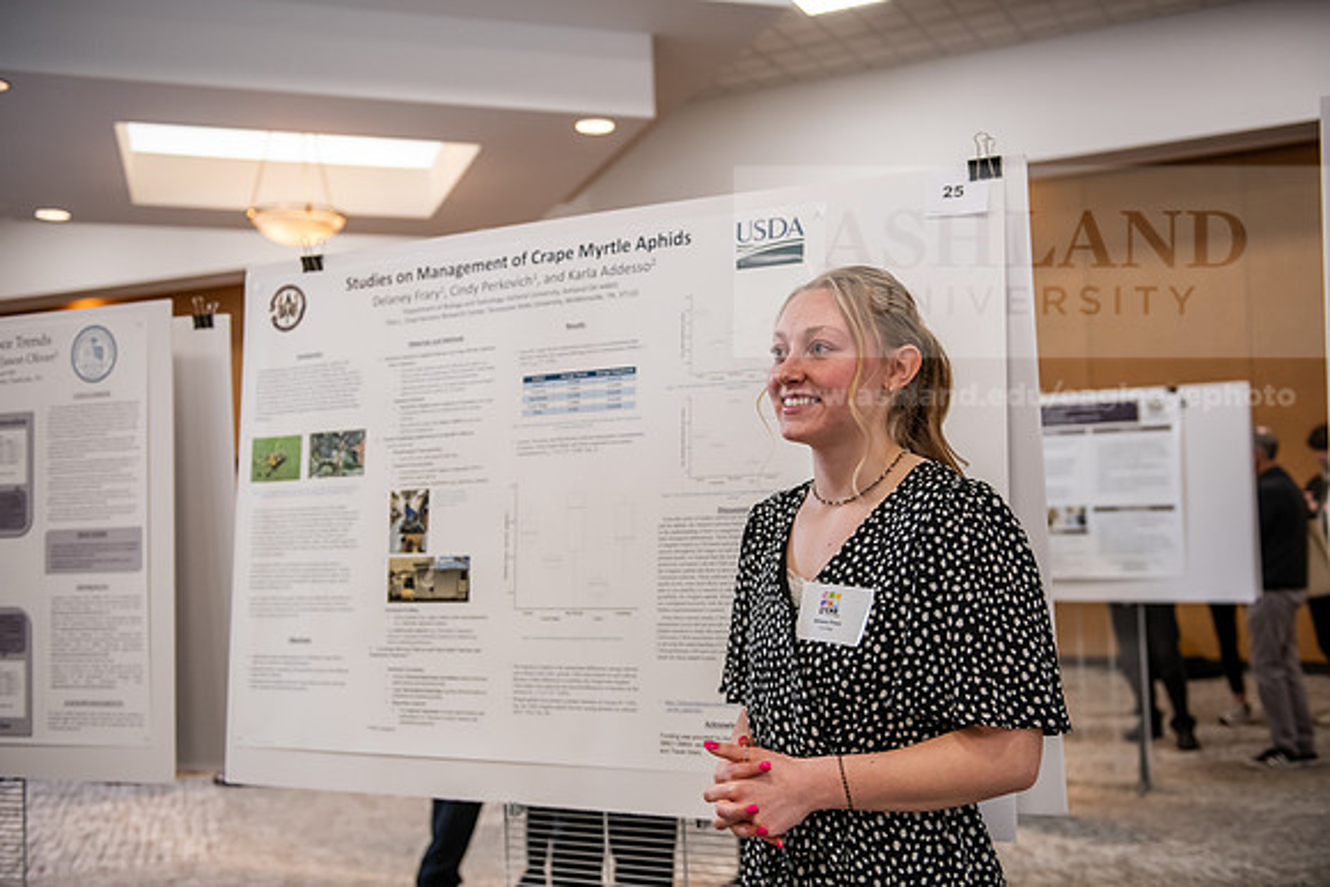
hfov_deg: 50.7
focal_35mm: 38
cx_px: 665
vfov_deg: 35.1
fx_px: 1404
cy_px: 444
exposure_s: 1/160
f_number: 3.2
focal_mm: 38
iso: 1250
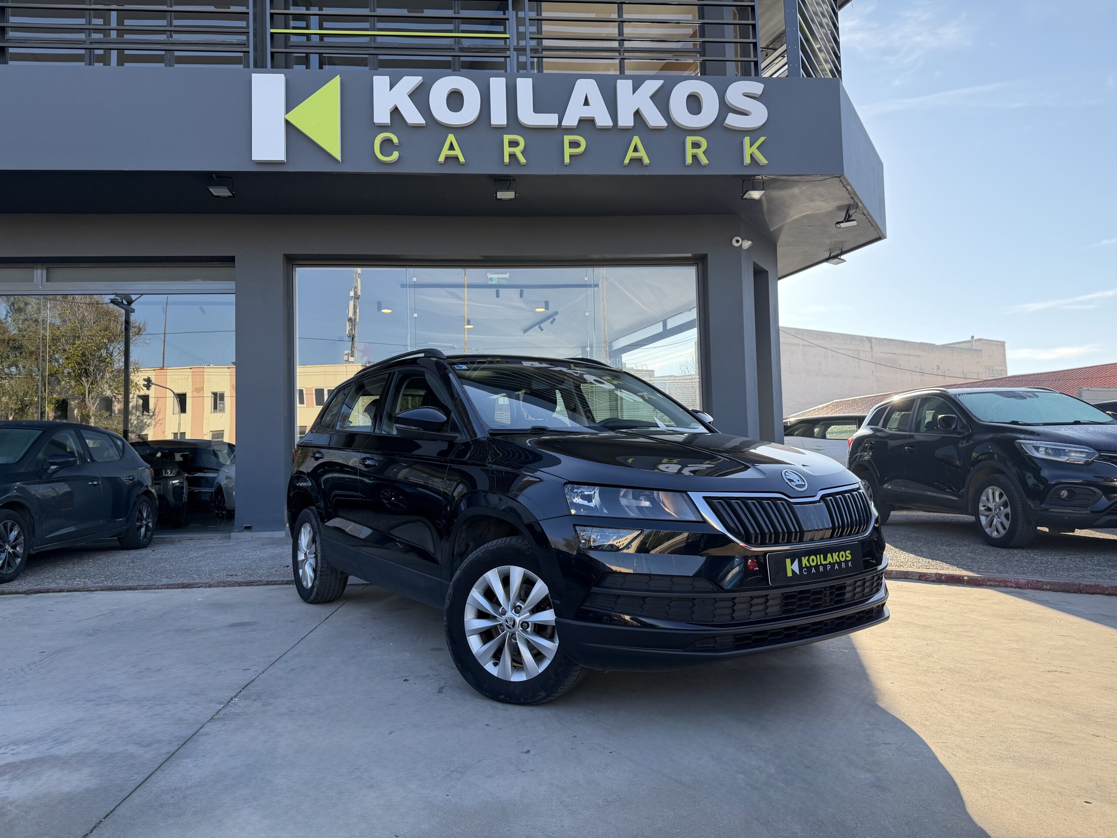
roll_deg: +2.2
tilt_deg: +3.9
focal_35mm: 24
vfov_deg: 56.8
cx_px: 558
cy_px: 419
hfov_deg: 71.6
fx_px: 774
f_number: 1.78
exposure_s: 1/1230
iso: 100
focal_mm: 6.76
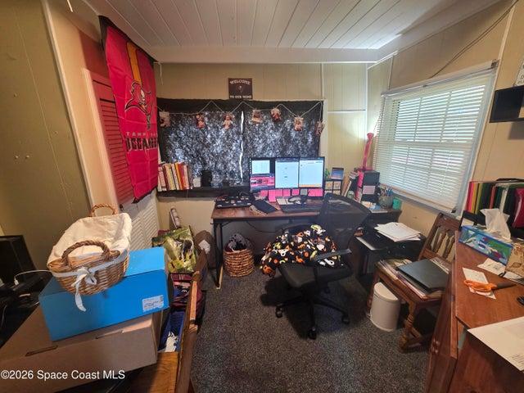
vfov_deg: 89.9
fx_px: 197
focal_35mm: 13
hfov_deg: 106.2
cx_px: 262
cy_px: 196
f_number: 1.9
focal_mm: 2.2
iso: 320
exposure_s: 1/60.2
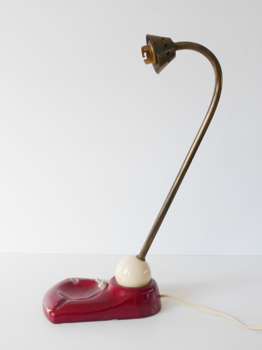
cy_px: 175
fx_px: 313
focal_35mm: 31
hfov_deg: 45.4
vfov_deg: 58.4
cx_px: 131
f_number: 3.6
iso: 100
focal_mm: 5.4
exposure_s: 1/125
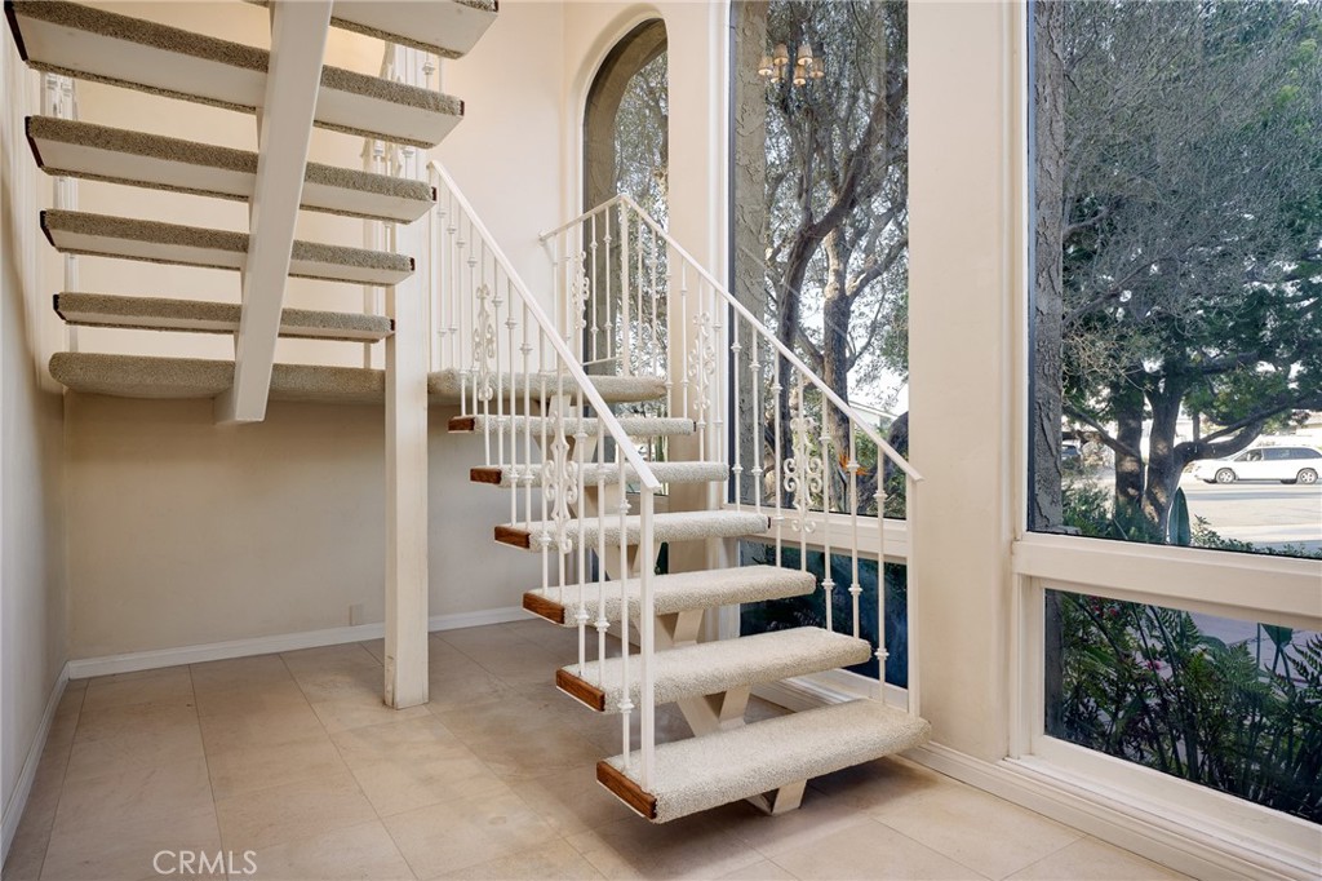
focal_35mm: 21
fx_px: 771
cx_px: 661
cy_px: 440
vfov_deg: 59.5
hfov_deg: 81.2
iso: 400
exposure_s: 1/80
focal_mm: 21
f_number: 8
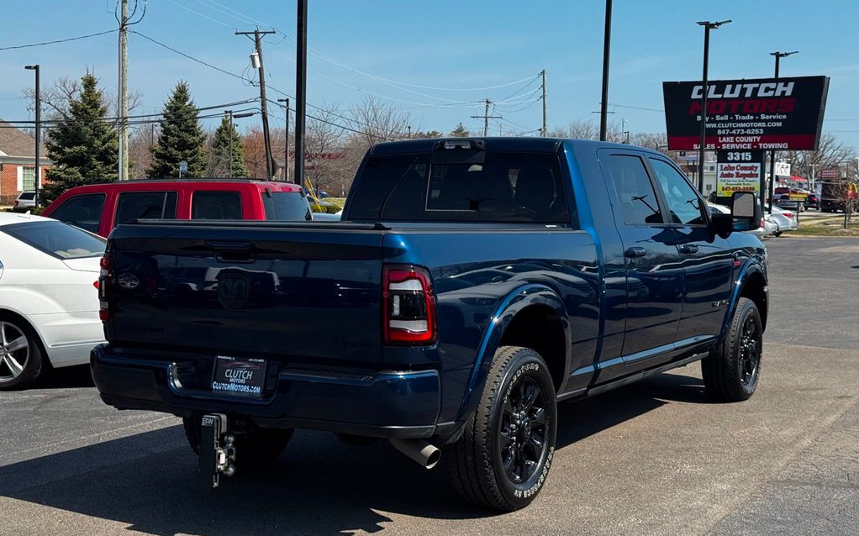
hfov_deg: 39.6
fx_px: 1194
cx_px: 430
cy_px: 223
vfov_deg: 25.3
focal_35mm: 51
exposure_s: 1/4049
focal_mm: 6.76
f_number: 1.78
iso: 64
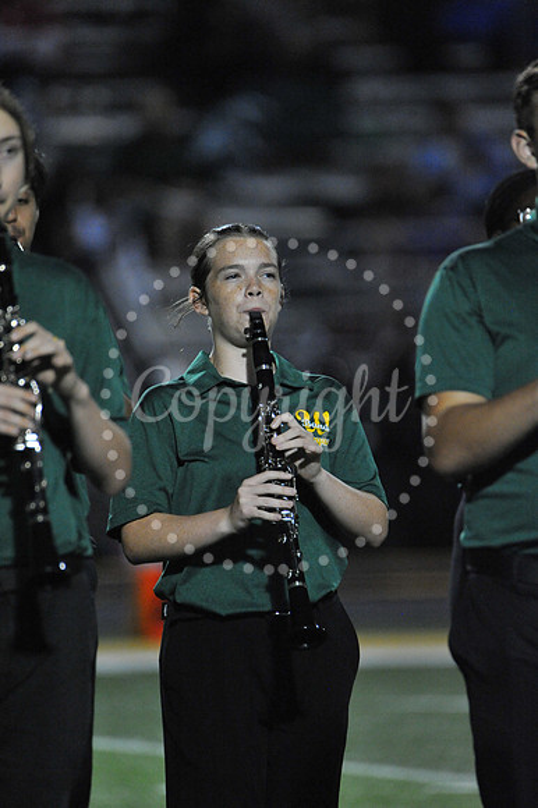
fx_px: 13465
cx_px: 269
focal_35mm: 600
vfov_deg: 3.4
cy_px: 404
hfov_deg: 2.3
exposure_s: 1/200
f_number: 6.3
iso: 6400
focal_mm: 600
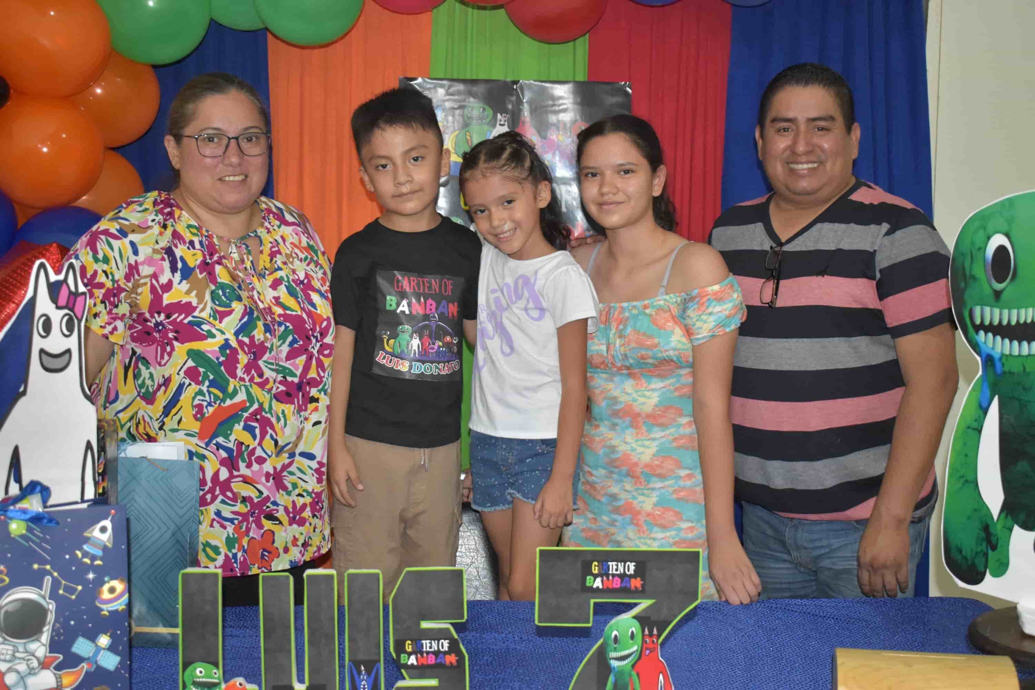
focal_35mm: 45
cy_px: 345
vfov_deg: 29.9
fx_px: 1294
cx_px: 518
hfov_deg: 43.6
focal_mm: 30
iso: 1600
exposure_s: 1/60
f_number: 4.2
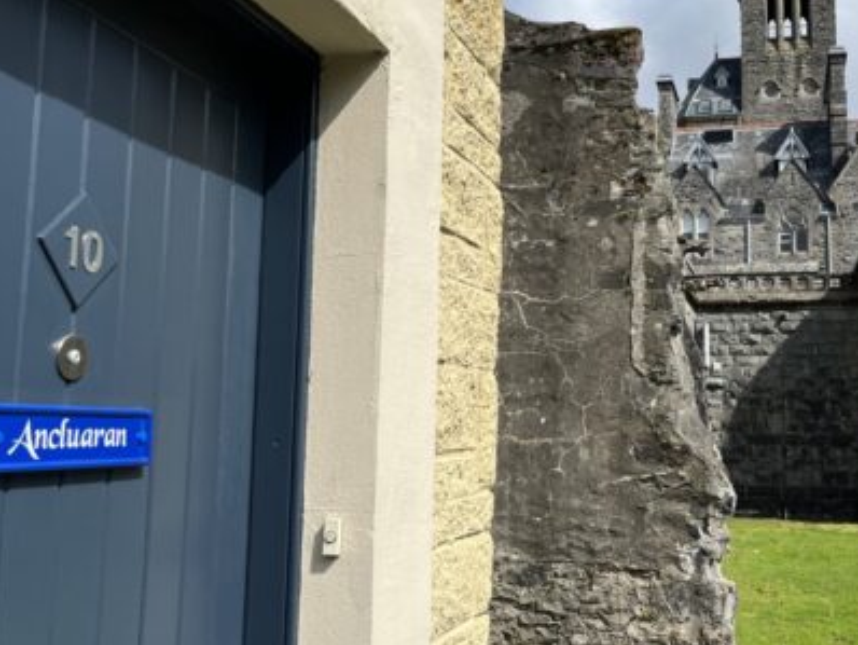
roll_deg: -1.0
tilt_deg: +6.7
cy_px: 285
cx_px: 585
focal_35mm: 40
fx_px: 992
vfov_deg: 36.0
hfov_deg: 45.9
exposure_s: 1/3623
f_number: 1.6
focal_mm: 5.1
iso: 50
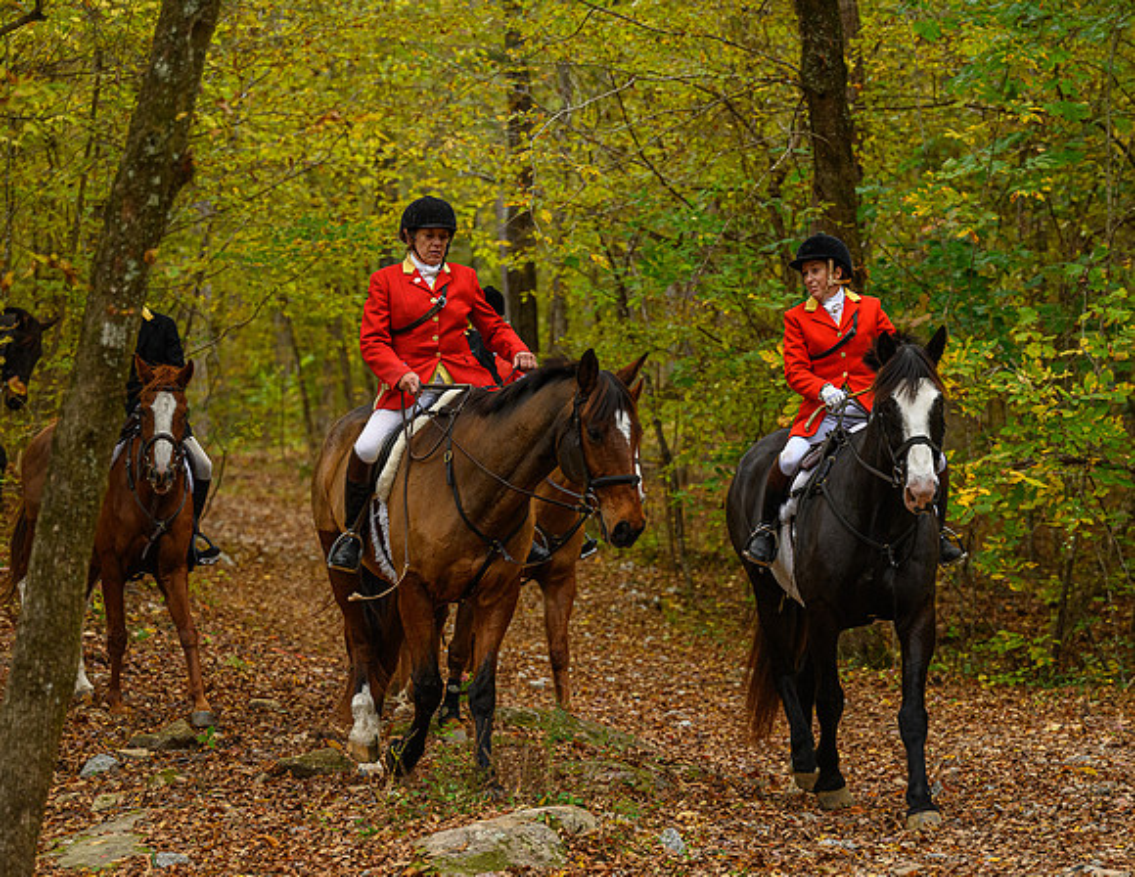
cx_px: 660
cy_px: 493
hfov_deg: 16.2
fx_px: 3979
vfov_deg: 12.6
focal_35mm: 120
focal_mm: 97
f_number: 3.2
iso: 1250
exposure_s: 1/400
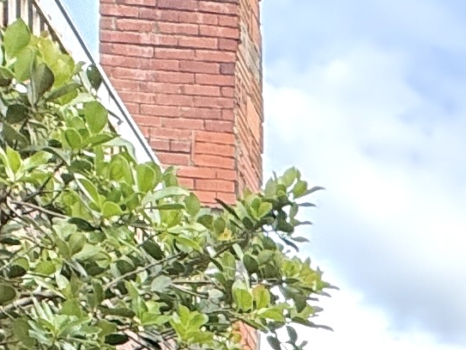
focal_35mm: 104
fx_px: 1400
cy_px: 850
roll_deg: +0.3
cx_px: 924
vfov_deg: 11.6
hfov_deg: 15.3
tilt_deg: +0.0
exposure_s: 1/301
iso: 64
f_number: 2.2
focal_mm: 2.22
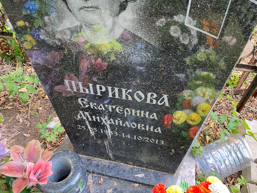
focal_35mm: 26
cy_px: 96
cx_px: 128
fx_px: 193
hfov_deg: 67.3
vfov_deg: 53.1
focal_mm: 4.25
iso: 250
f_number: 1.8
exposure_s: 1/60
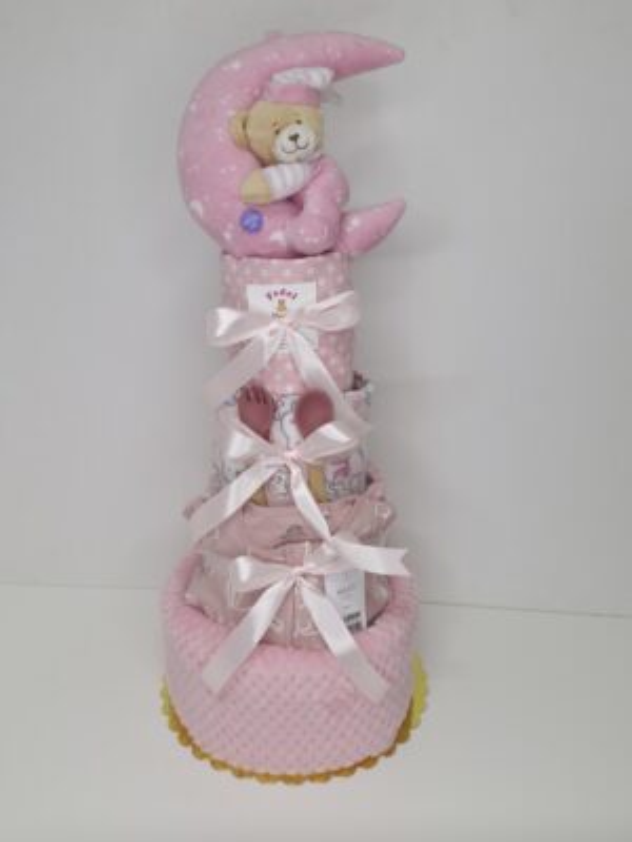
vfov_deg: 73.9
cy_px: 421
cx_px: 316
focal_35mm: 23
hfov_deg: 58.9
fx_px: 560
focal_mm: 5.54
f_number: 1.8
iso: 64
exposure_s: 1/51
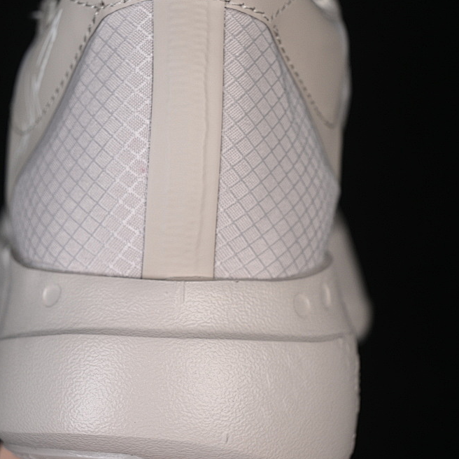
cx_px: 174
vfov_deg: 16.6
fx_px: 1575
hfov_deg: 16.6
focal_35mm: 105
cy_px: 209
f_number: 7.1
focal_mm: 50
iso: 160
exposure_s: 1/80
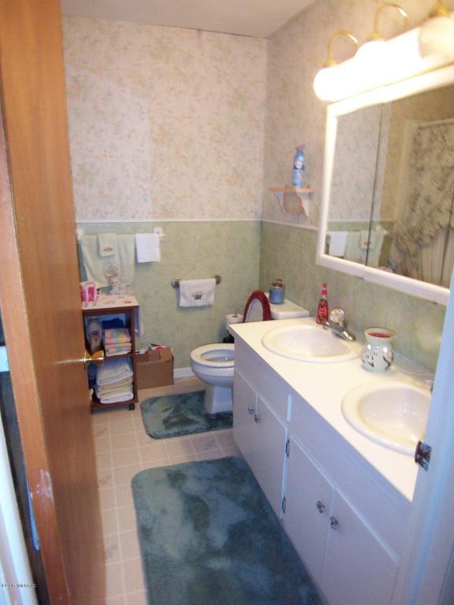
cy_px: 302
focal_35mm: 23
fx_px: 402
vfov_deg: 73.9
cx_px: 227
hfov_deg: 58.9
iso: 200
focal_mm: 3.8
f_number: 2.8
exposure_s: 1/30
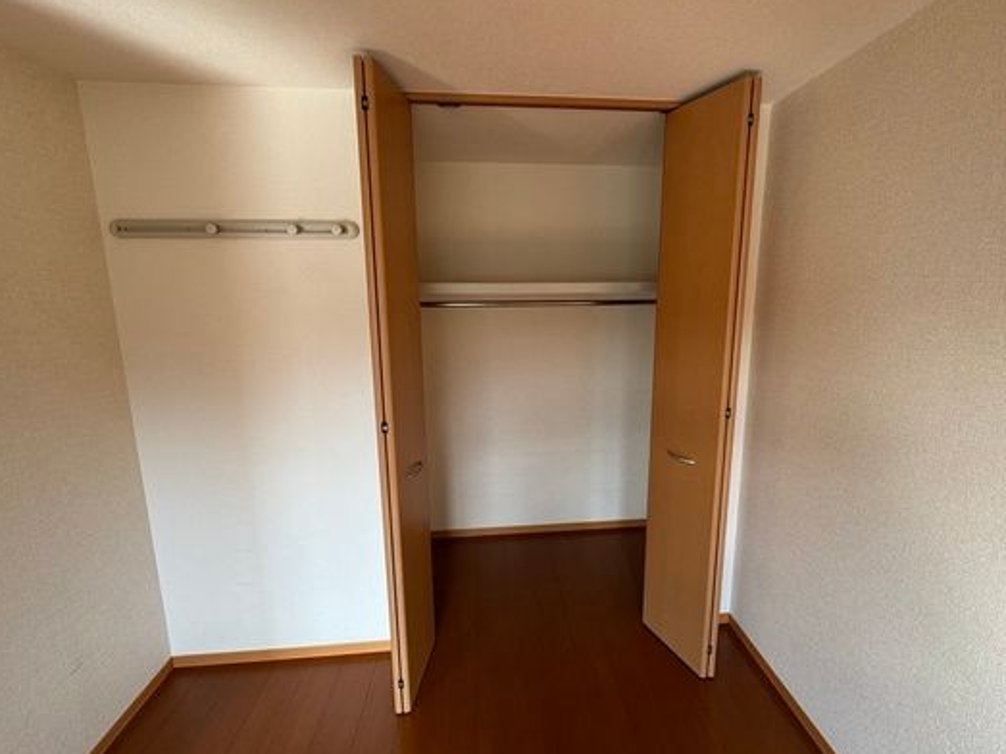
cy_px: 364
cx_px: 529
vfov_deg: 81.7
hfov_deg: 98.1
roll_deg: +1.0
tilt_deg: -9.8
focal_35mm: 15
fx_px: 436
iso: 64
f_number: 2.2
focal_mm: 2.22
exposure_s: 1/99
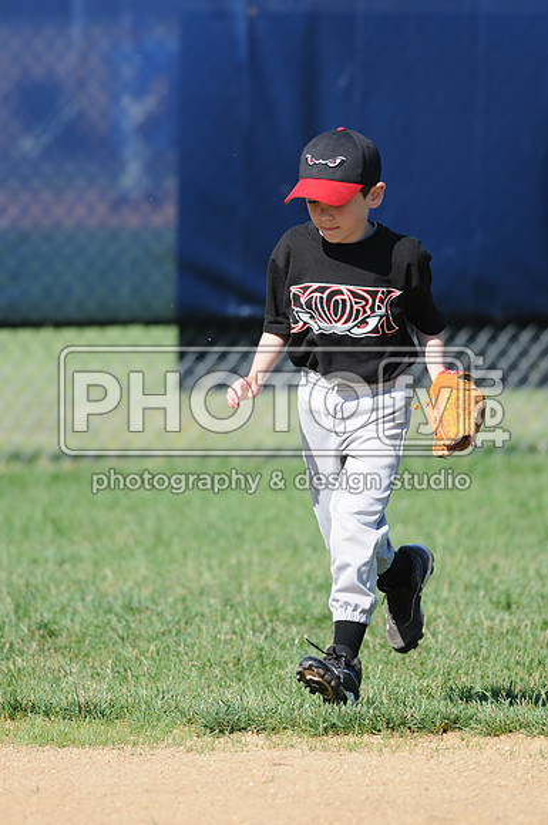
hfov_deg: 3.0
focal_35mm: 450
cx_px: 274
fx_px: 10305
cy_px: 412
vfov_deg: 4.6
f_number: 4
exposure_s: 1/1000
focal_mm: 300
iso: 200
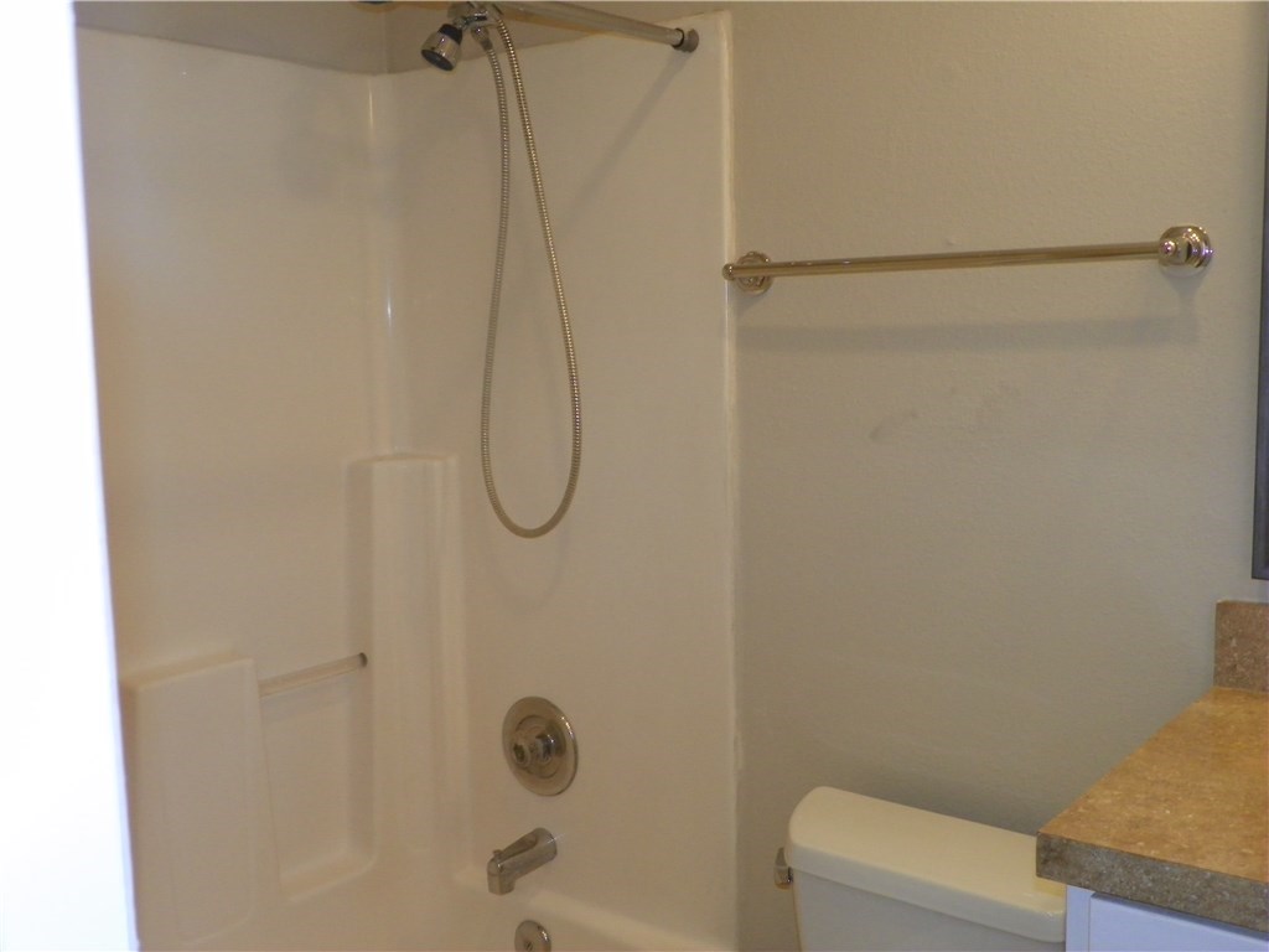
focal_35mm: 35
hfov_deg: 52.6
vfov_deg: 40.7
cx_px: 634
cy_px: 476
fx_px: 1283
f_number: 3.2
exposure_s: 1/125
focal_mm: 6.2
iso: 200
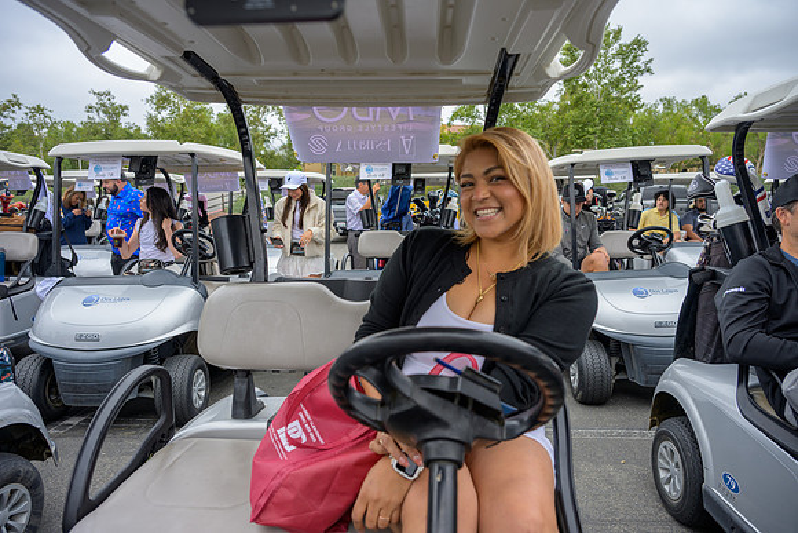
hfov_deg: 73.7
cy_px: 266
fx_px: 532
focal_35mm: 24
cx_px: 399
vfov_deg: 53.2
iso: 100
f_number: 4
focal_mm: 24
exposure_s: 1/200
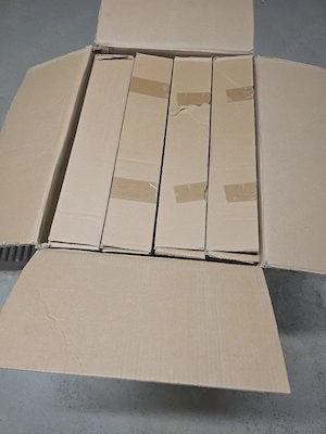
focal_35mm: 23
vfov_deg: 73.9
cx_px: 163
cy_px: 217
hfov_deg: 58.9
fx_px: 289
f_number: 1.7
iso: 1000
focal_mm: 6.3
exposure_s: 1/101
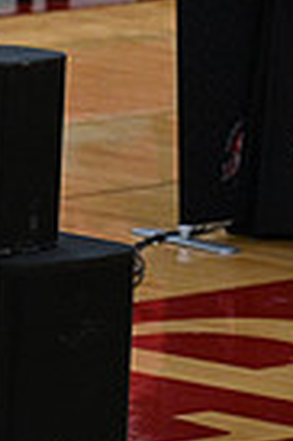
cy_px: 259
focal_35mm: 846
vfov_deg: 2.4
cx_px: -531
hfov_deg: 1.6
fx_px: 10354
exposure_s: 1/400
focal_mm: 200
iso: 4000
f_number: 4
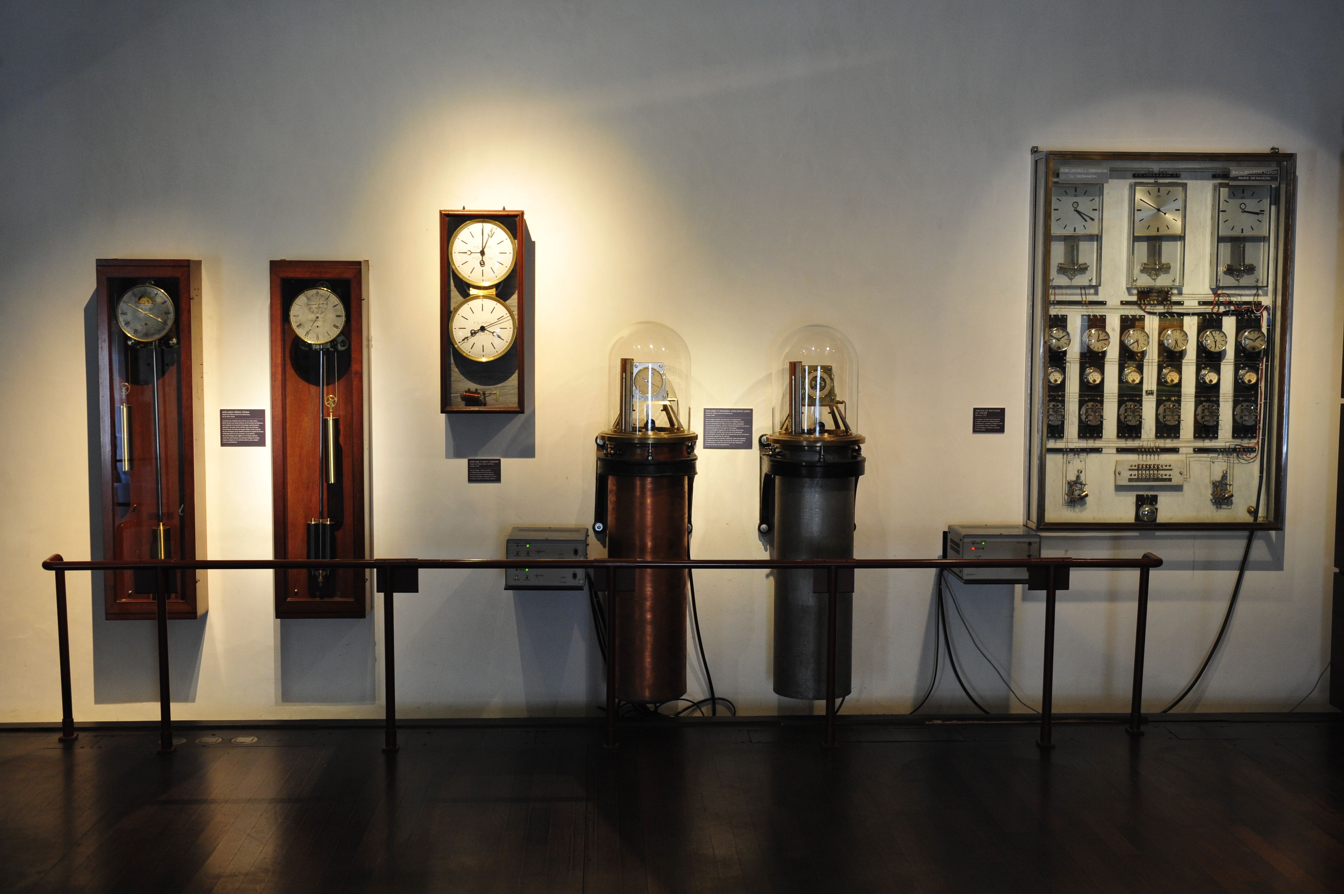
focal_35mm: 45
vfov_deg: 29.8
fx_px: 1679
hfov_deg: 43.6
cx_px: 672
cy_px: 447
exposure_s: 1/60
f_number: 5.6
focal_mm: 45
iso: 1600
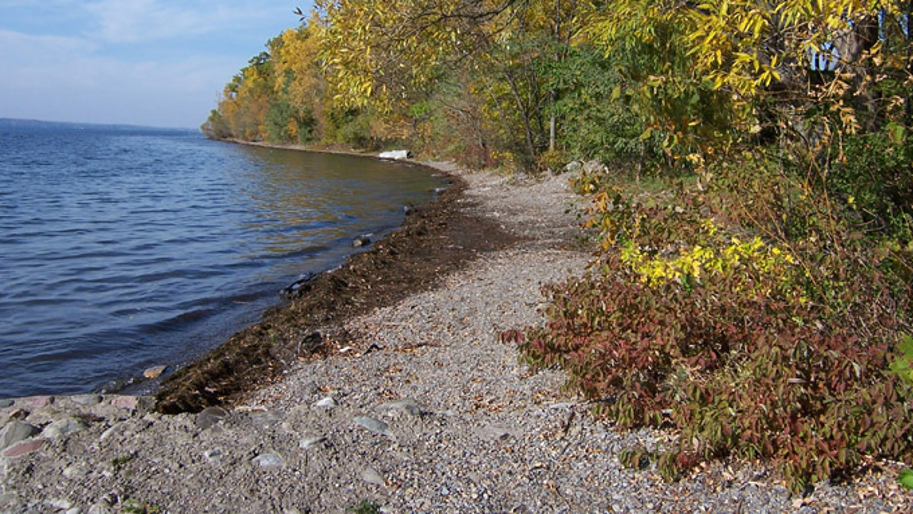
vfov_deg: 31.8
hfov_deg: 54.0
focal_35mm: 37
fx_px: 896
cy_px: 179
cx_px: 458
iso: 80
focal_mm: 5.5
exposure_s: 1/750
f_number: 4
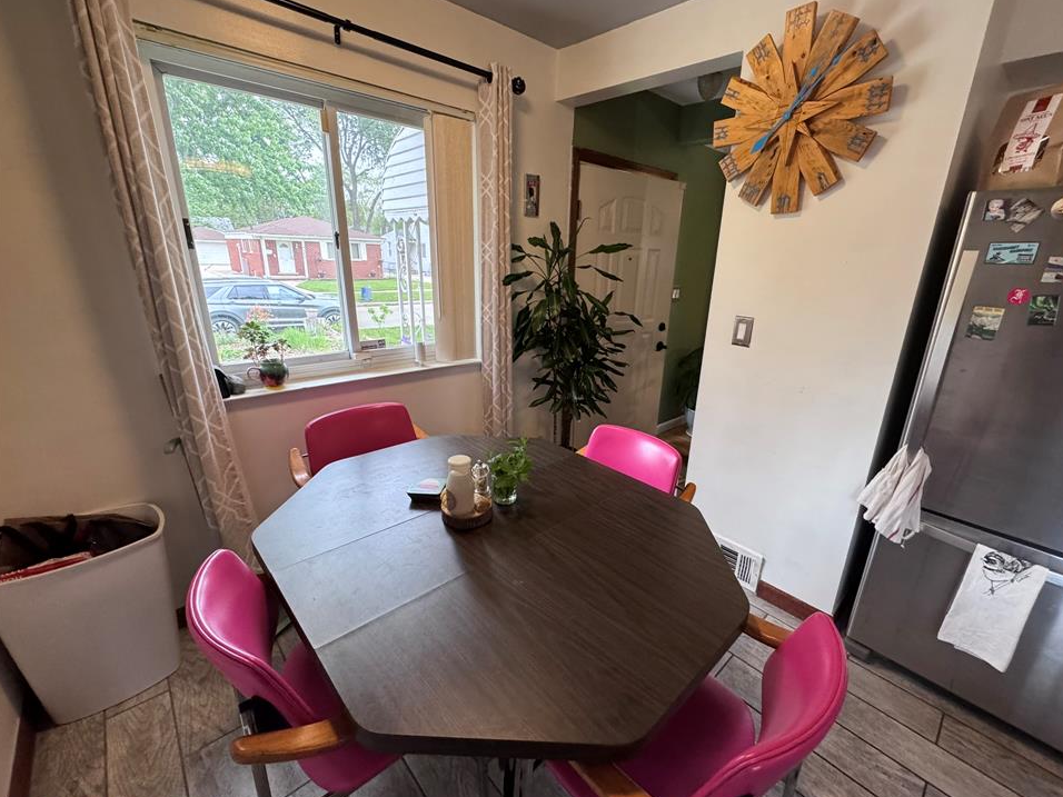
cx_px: 563
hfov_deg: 98.1
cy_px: 404
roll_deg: -3.3
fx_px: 461
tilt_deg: -17.4
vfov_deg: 81.7
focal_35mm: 15
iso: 320
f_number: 2.2
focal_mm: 2.22
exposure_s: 1/120
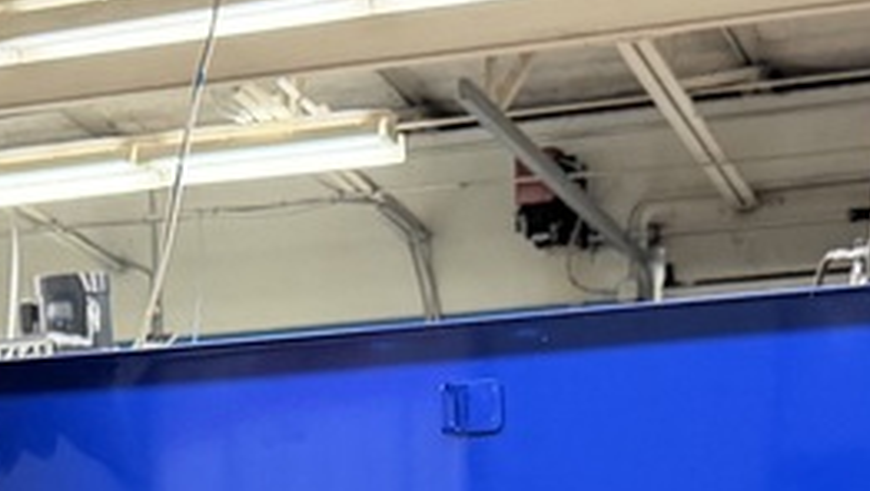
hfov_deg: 20.9
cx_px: 319
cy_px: 1214
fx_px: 2355
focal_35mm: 102
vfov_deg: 10.2
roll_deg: +3.4
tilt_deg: -17.1
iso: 250
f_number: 1.78
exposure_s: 1/53
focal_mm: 6.76
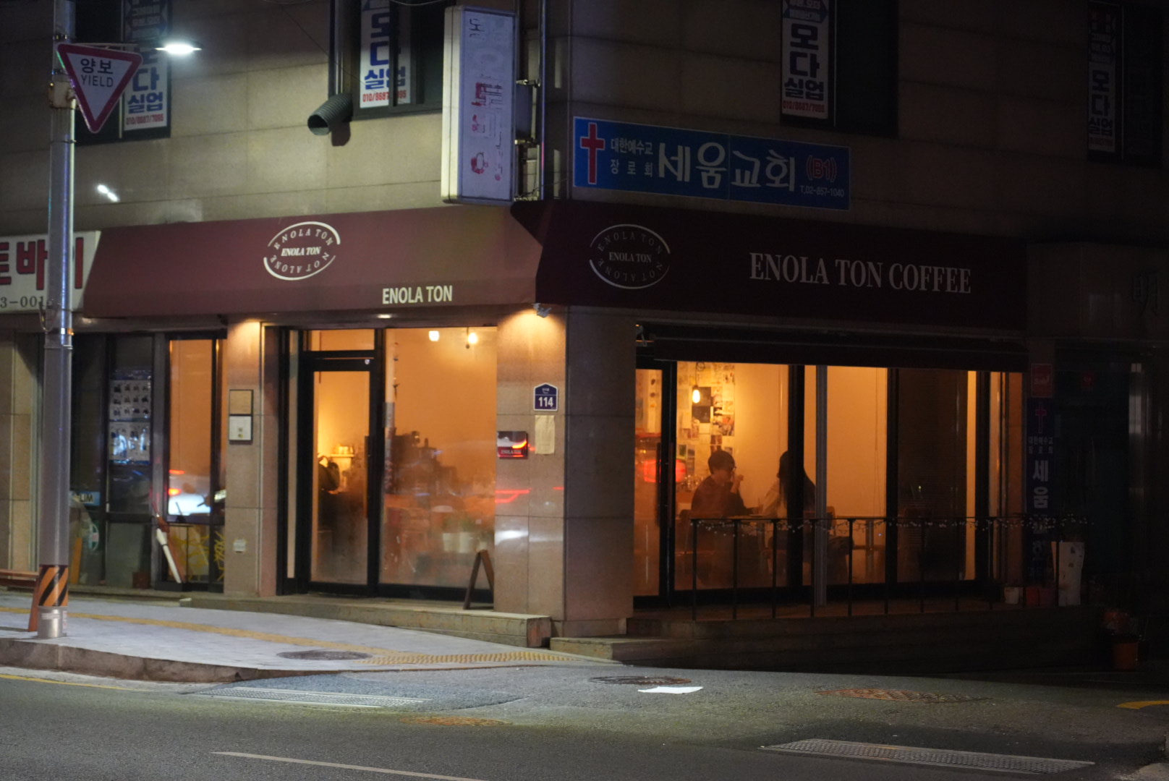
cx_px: 584
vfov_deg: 13.7
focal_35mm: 100
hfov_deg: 20.4
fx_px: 3249
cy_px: 390
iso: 12800
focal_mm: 100
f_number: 4
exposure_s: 1/100
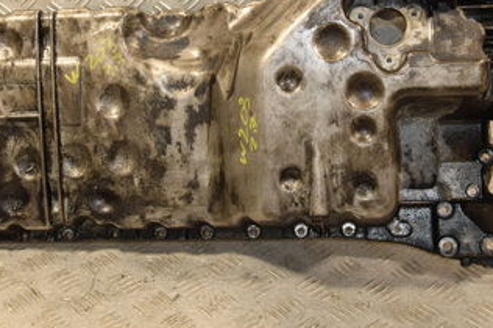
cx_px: 268
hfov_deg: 27.7
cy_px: 50
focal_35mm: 73
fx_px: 999
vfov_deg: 18.4
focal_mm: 24
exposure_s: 1/160
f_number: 5
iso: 800
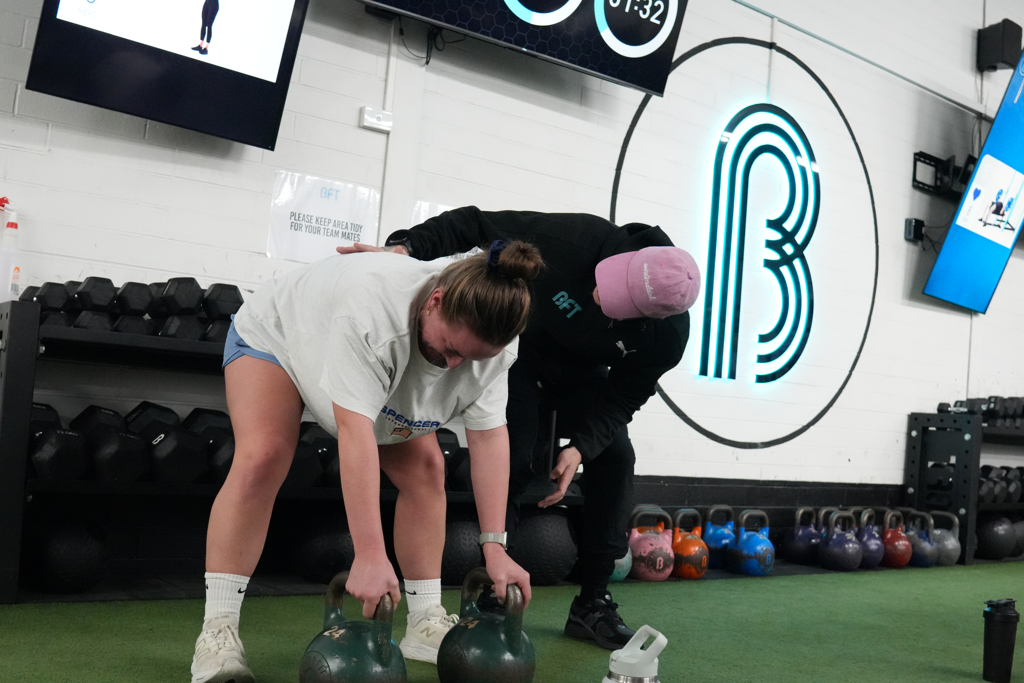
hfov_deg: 53.1
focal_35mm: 36
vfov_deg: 36.9
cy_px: 342
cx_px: 512
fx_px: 1024
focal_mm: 24
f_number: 4
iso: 6400
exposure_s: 1/160
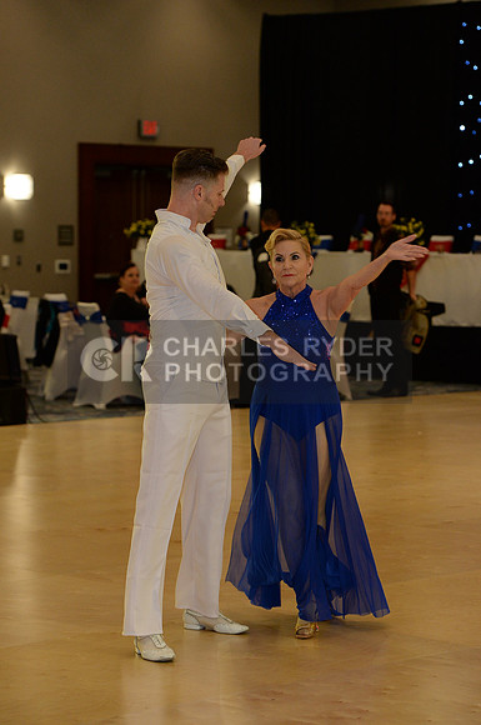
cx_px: 240
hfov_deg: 11.8
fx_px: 2332
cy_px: 362
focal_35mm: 116
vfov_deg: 17.7
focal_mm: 116
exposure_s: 1/250
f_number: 4.5
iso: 3200
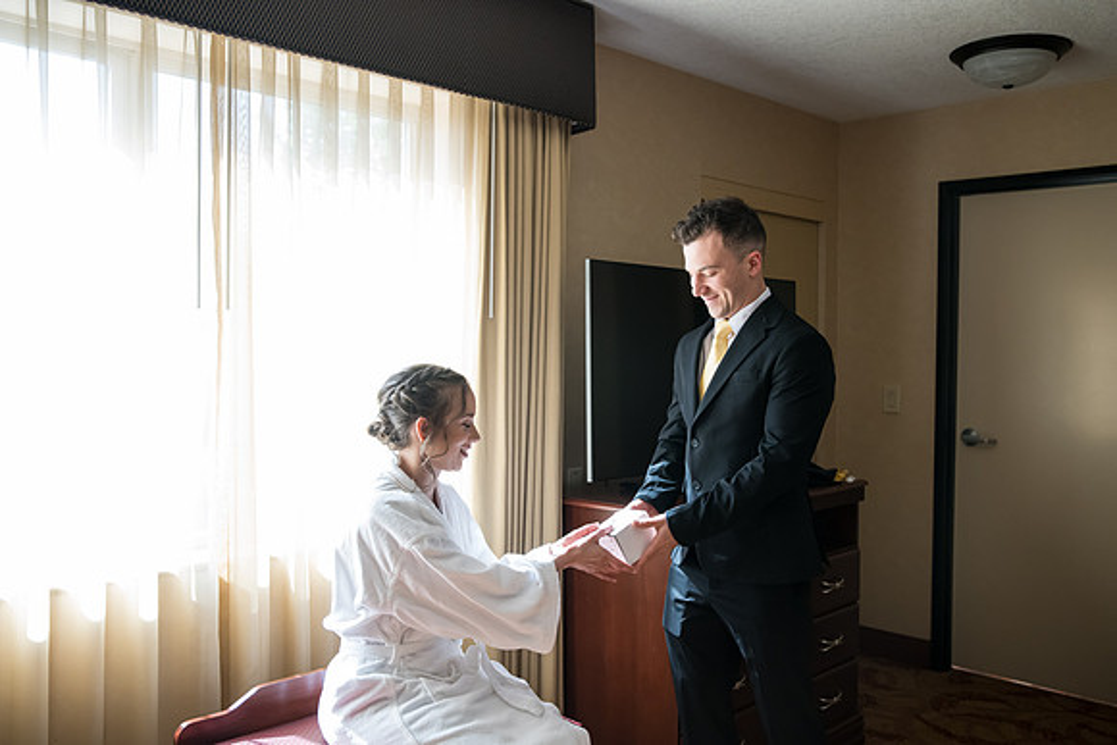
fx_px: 1055
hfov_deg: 55.8
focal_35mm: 34
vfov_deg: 38.9
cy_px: 372
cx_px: 558
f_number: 4
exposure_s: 1/320
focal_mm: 34
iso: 2000
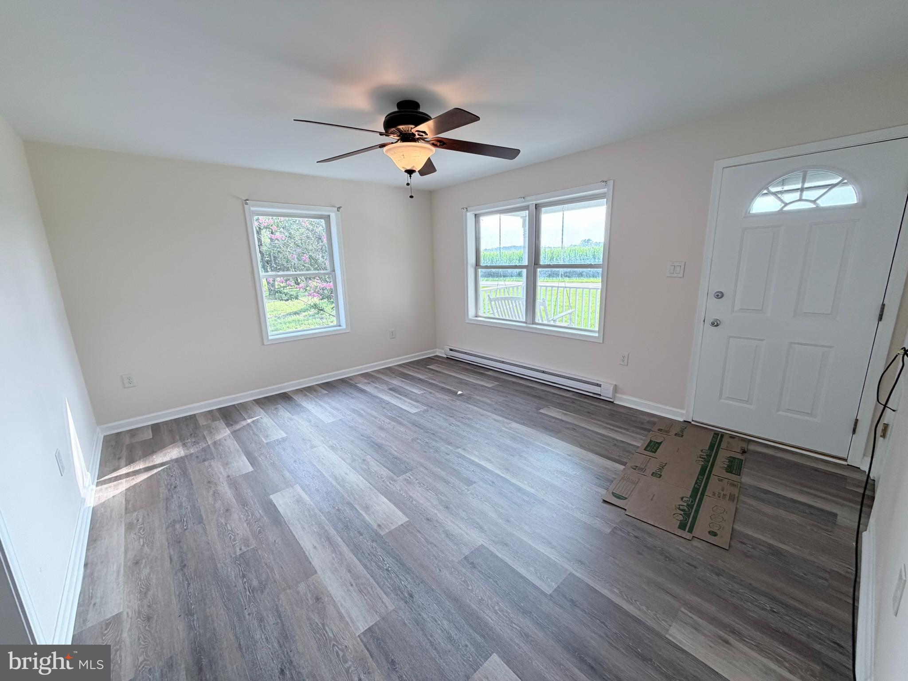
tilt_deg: -12.9
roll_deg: +1.8
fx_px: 367
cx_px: 454
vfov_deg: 85.7
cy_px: 340
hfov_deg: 102.1
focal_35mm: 14
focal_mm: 2.22
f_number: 2.2
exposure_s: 1/120
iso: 100
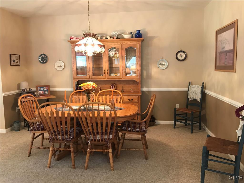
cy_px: 92
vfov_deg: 49.7
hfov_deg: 63.4
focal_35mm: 28
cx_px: 122
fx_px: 197
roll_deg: +0.5
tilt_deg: -6.6
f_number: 1.8
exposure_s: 1/15
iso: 50
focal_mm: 3.99
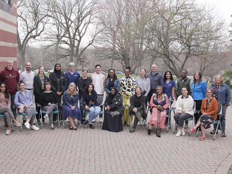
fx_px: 268
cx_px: 104
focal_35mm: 40
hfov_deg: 46.7
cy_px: 86
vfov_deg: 36.0
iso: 100
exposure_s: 1/125
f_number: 4.5
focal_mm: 24
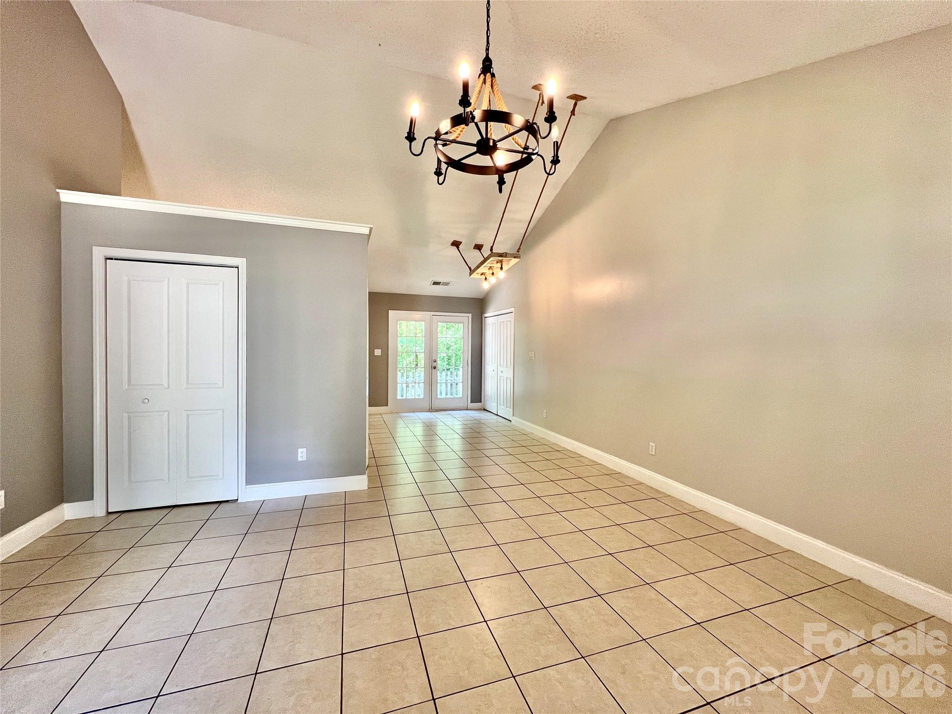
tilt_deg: -1.7
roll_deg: -0.8
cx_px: 476
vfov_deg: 89.9
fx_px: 358
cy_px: 357
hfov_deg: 106.2
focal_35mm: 13
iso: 200
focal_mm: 1.57
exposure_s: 1/120
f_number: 1.8
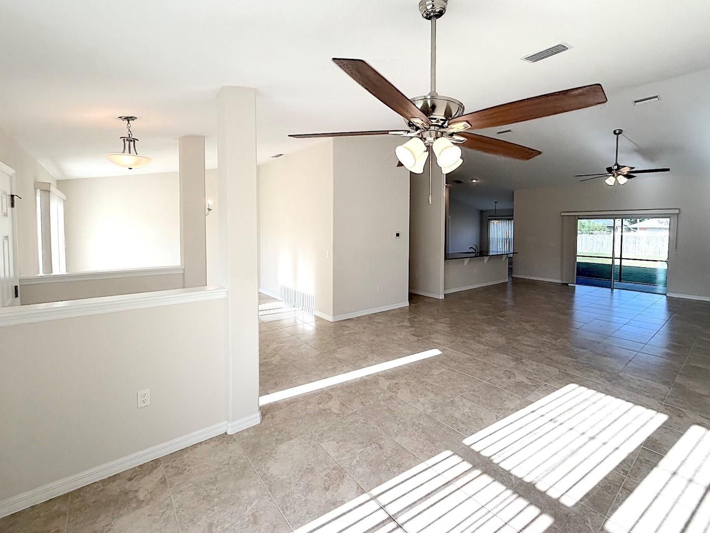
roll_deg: -0.5
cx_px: 396
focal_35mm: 16
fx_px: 328
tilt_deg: -2.9
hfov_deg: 94.1
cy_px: 241
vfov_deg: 77.9
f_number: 2.2
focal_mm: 2.22
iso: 40
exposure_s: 1/224
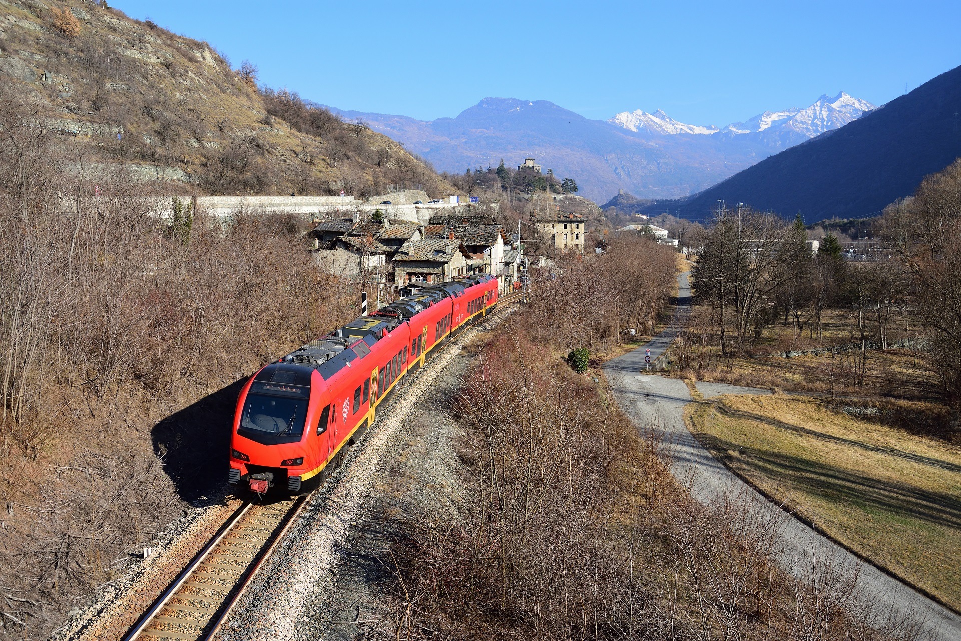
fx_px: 841
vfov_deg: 41.7
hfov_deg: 59.5
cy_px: 320
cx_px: 480
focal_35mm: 32
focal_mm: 21
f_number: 7.1
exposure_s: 1/800
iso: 250
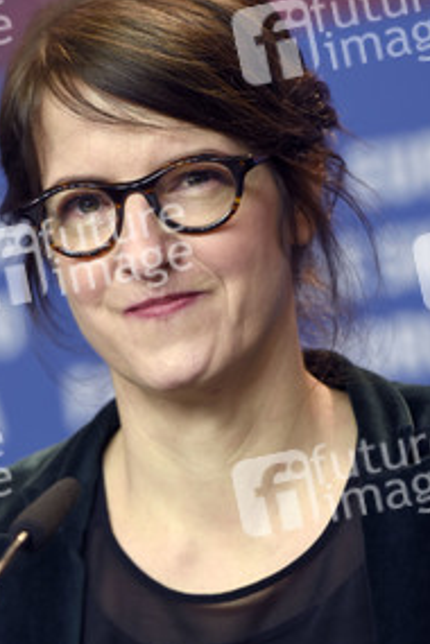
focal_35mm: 389
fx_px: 6964
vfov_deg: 5.3
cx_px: 143
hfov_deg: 3.5
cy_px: 371
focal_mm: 185
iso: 640
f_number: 3.5
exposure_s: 1/320
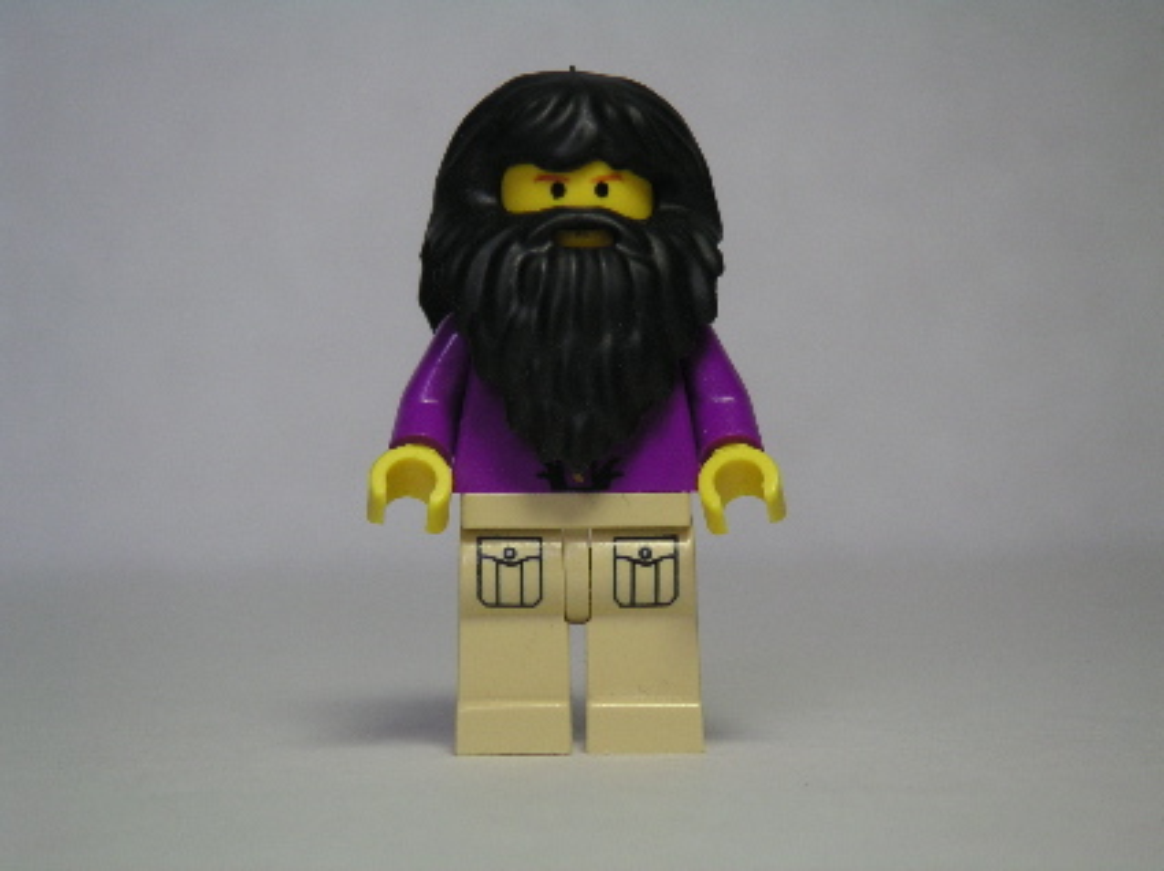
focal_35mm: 111
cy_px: 436
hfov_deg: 17.7
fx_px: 3729
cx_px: 582
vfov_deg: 13.3
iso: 80
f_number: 3.6
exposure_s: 1/111
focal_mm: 17.1
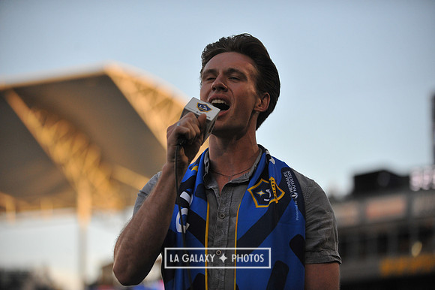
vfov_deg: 13.4
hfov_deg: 20.0
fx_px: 1232
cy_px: 145
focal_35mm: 102
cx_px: 218
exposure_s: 1/6400
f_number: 2.8
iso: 1600
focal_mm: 102
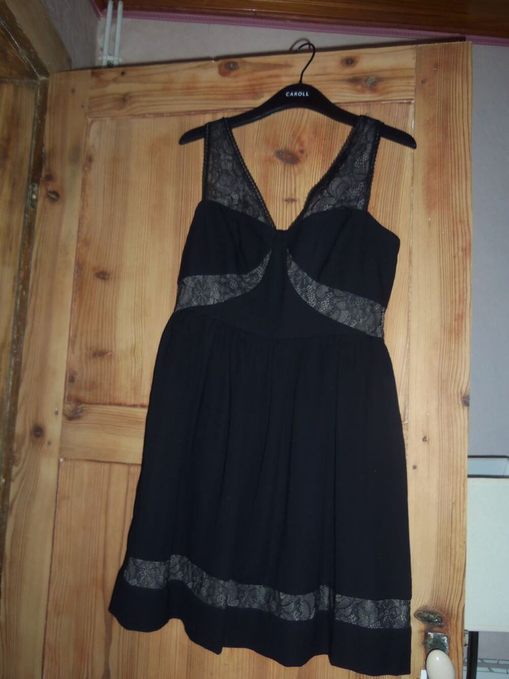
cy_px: 340
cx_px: 254
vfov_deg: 63.4
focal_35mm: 28
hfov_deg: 49.8
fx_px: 549
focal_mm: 5.1
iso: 64
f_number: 3.9
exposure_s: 1/30
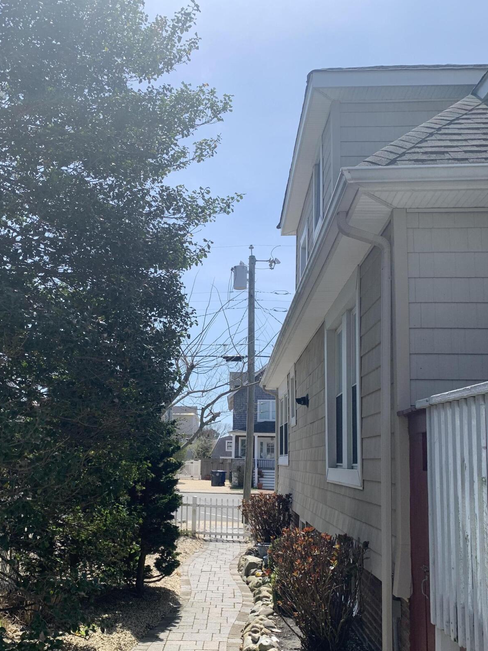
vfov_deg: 54.9
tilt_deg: +7.1
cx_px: 202
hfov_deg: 42.8
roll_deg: -2.5
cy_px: 393
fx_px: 620
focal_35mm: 33
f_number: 1.8
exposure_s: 1/2309
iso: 25
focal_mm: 4.25
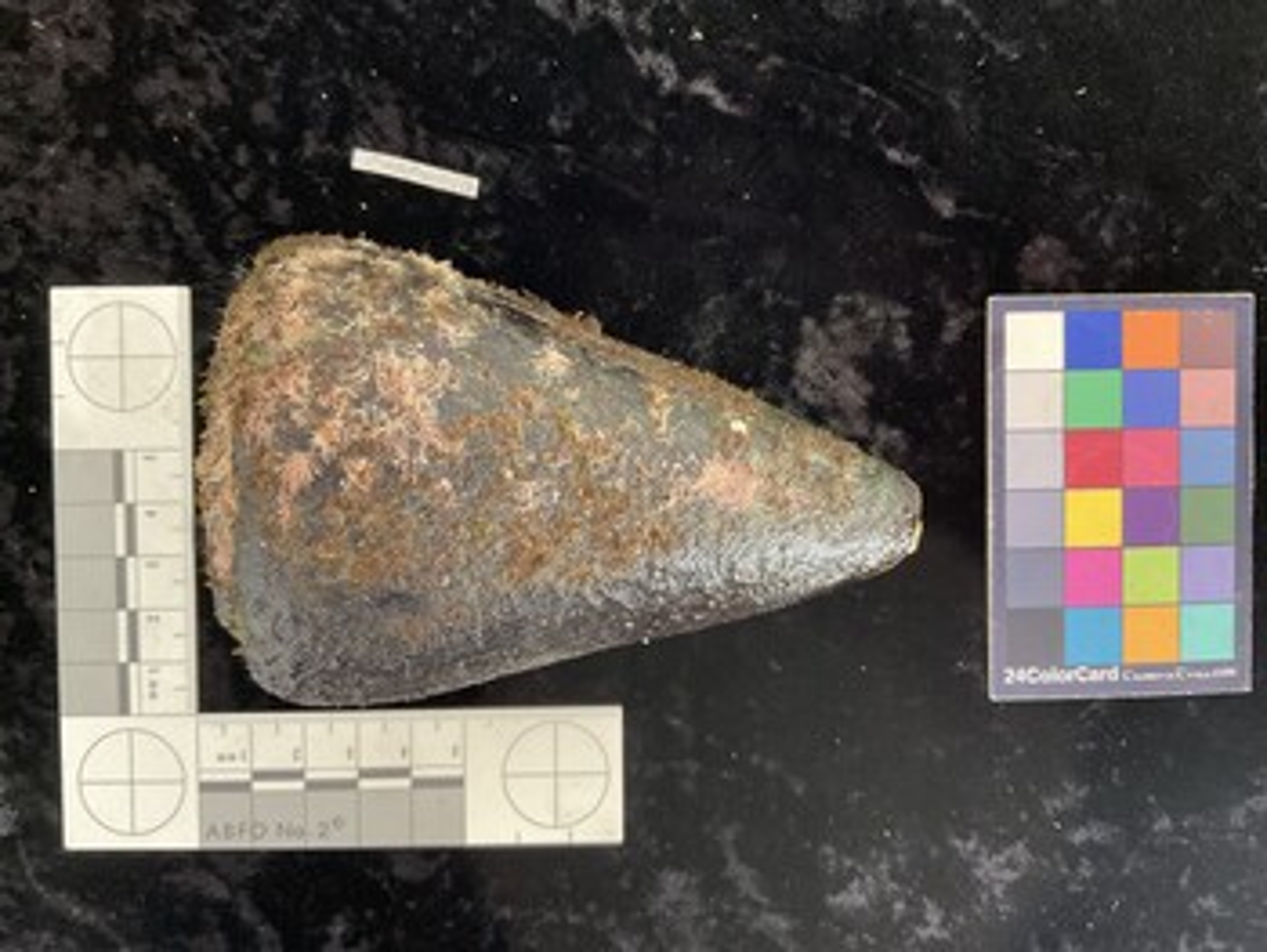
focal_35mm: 29
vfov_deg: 48.3
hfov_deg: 61.6
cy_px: 476
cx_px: 634
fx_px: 1062
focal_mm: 3
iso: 125
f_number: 1.8
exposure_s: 1/60
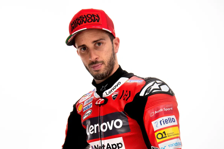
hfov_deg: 23.1
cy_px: 152
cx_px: 112
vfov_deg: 15.2
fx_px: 547
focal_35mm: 88
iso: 31
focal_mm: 58
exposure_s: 1/160
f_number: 16
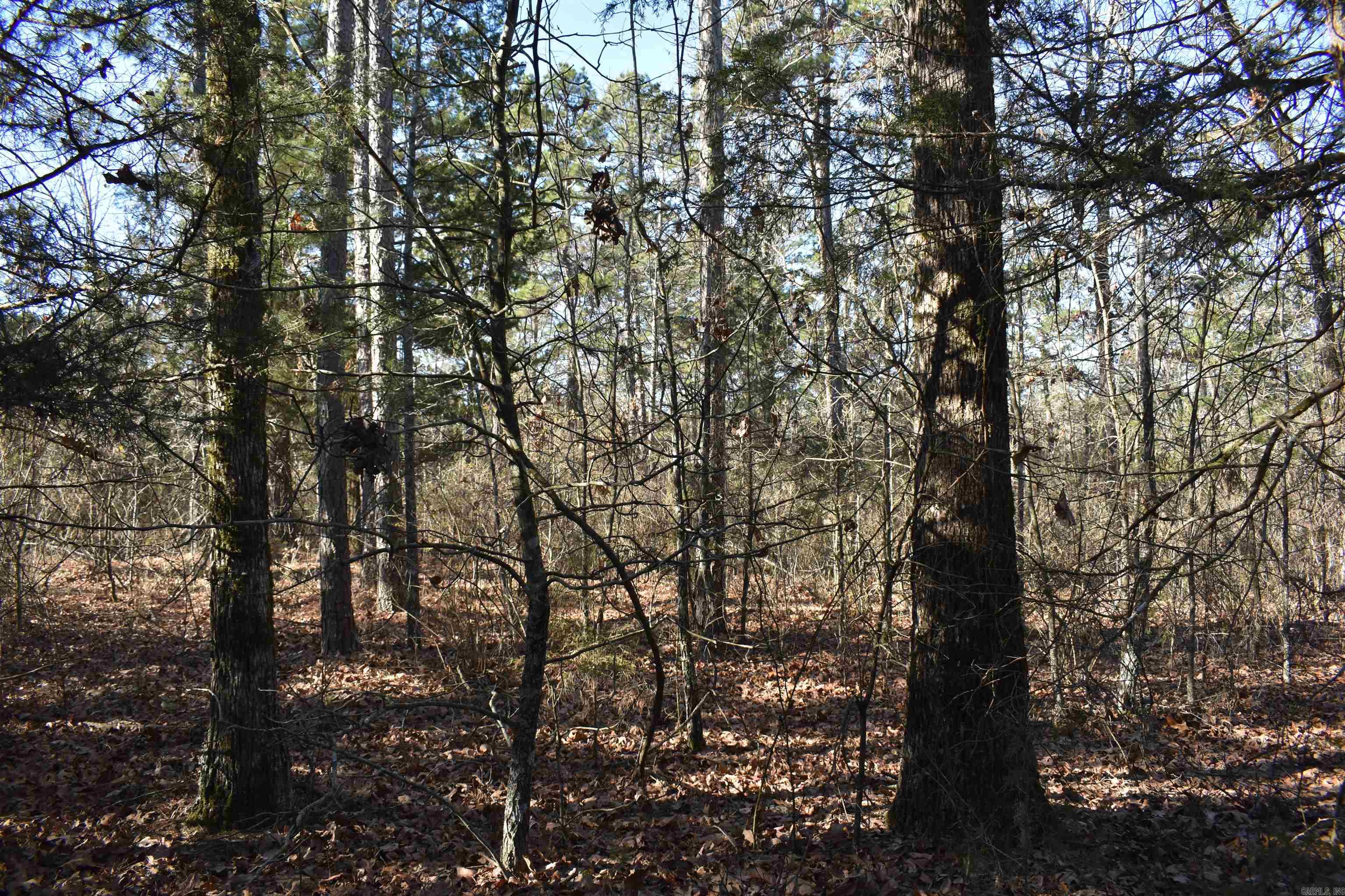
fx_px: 1009
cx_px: 672
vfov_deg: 47.9
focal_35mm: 27
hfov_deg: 67.4
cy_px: 448
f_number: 5.6
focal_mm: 18
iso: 280
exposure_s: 1/250
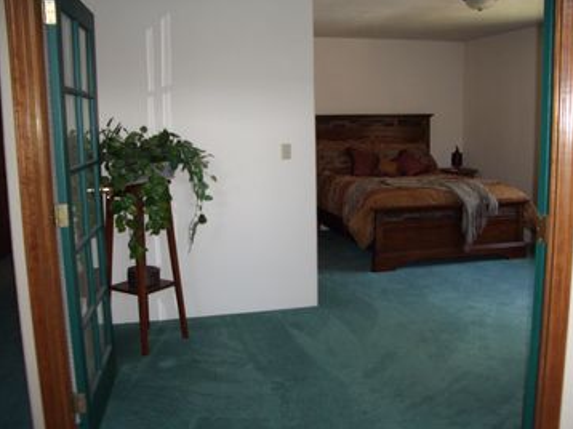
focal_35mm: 36
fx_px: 596
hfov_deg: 51.4
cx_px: 291
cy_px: 218
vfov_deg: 39.6
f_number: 2.6
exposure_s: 1/60
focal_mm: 5.8
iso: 200
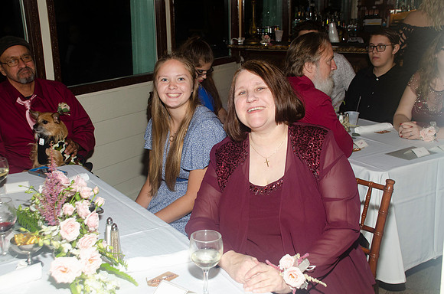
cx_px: 222
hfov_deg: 42.4
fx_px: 572
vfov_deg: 28.8
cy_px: 147
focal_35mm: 46
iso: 400
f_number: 5.6
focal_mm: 31
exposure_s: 1/60
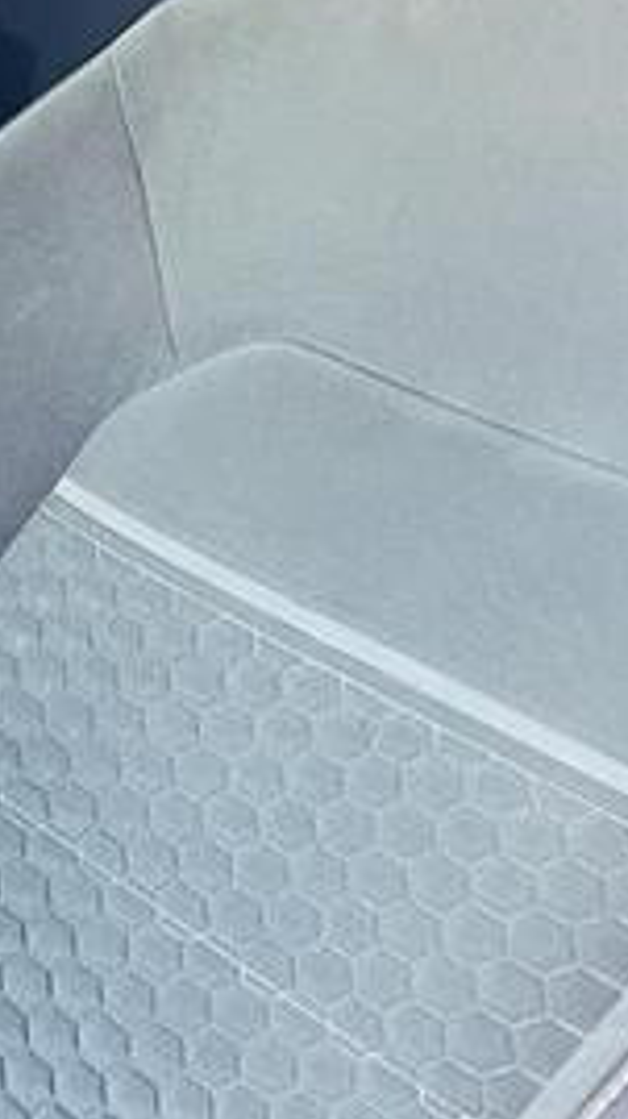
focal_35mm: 88
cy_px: 435
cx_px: -457
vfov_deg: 24.1
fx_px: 2609
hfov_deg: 12.6
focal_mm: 5.1
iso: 160
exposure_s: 1/60
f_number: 1.6
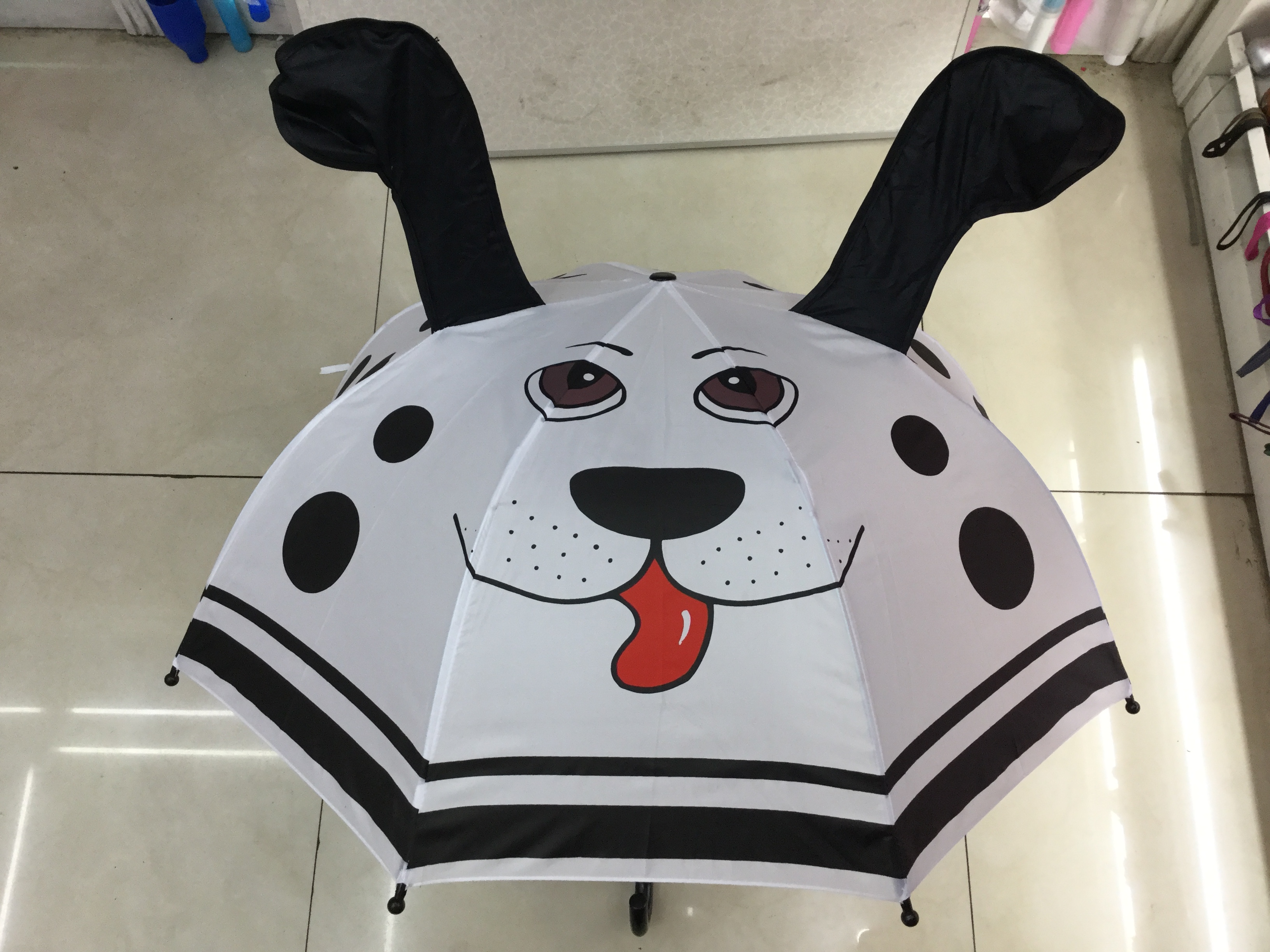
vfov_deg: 45.4
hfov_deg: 58.4
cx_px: 635
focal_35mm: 31
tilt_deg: -71.7
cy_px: 476
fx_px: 1137
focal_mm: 3.3
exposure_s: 1/33
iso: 64
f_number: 2.4
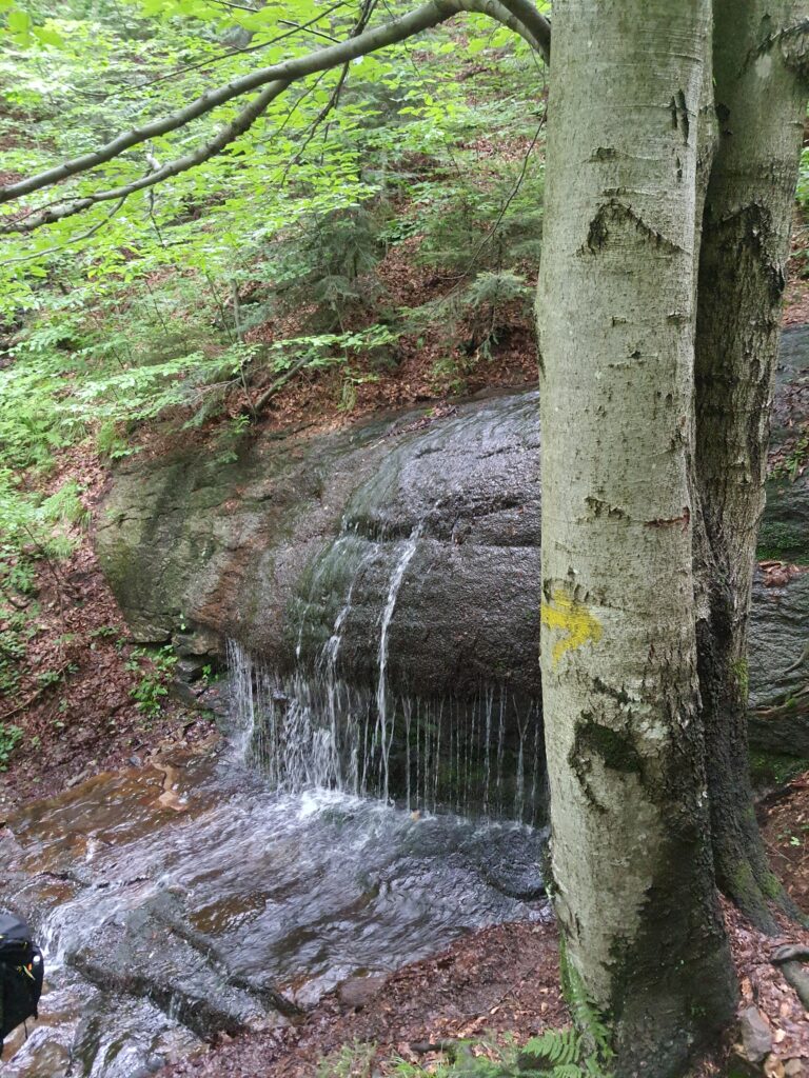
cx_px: 404
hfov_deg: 53.1
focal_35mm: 26
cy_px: 539
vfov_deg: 67.3
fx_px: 810
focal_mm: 4.32
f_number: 1.7
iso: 500
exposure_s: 1/50
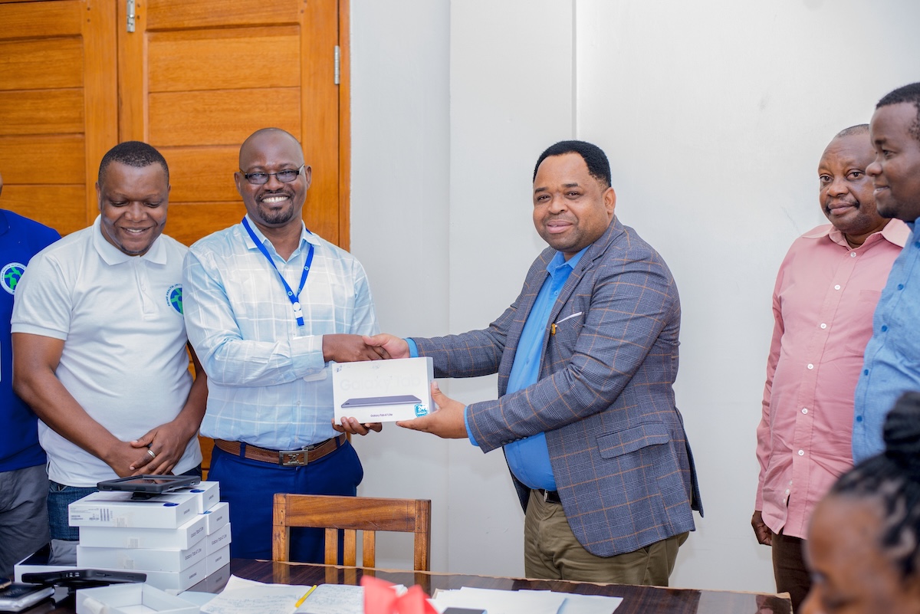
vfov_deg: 27.0
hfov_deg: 39.6
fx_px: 1278
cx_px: 460
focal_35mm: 50
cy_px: 307
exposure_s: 1/125
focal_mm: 50
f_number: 3.2
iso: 400
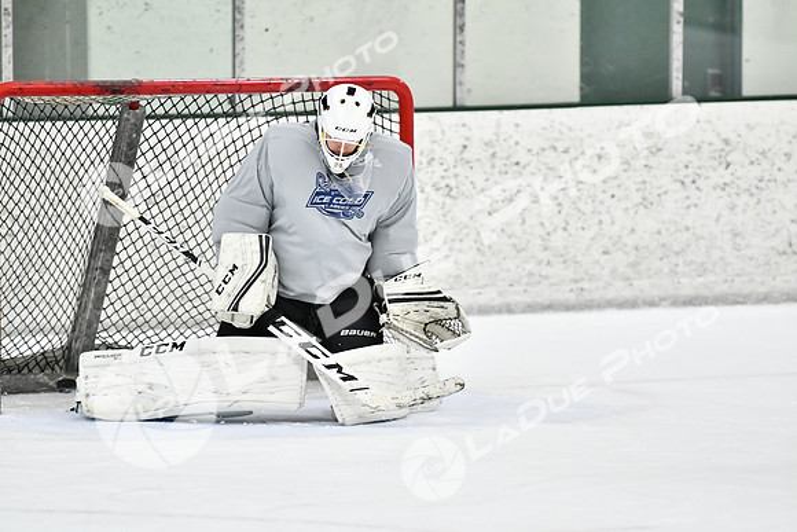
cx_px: 398
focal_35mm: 285
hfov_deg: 7.2
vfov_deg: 4.8
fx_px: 6311
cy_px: 266
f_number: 2.8
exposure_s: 1/1250
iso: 5000
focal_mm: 190
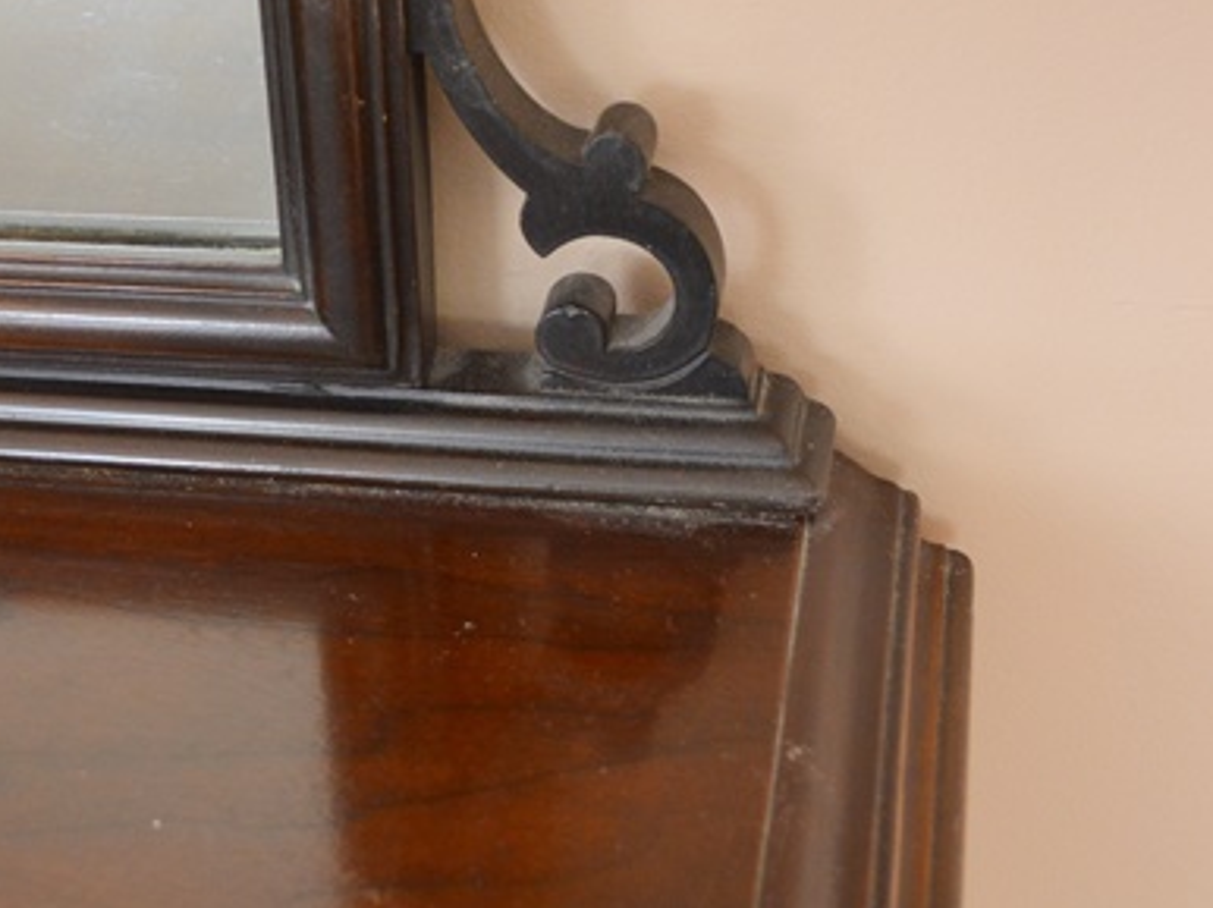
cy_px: 456
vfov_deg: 19.9
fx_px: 2591
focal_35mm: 74
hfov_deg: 26.1
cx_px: 339
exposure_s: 1/60
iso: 800
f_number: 4
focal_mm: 22
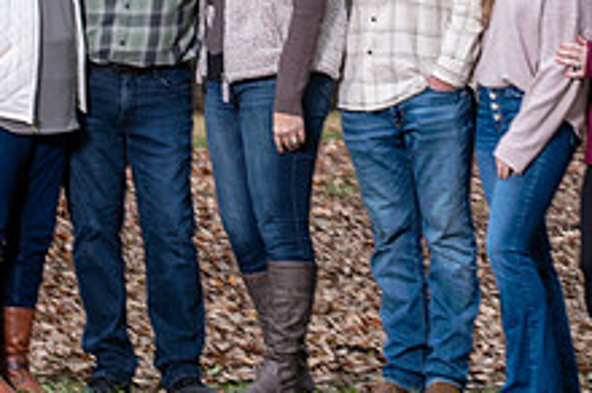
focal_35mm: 251
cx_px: 285
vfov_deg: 5.4
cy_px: -9
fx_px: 4121
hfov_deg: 8.2
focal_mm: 95
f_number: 4
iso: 200
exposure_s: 1/125
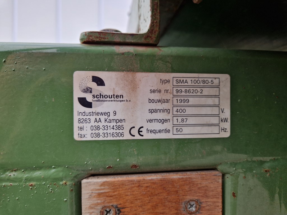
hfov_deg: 73.9
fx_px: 191
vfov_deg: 58.9
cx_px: 144
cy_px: 108
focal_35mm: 23
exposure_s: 1/180
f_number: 1.8
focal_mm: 5.4
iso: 50
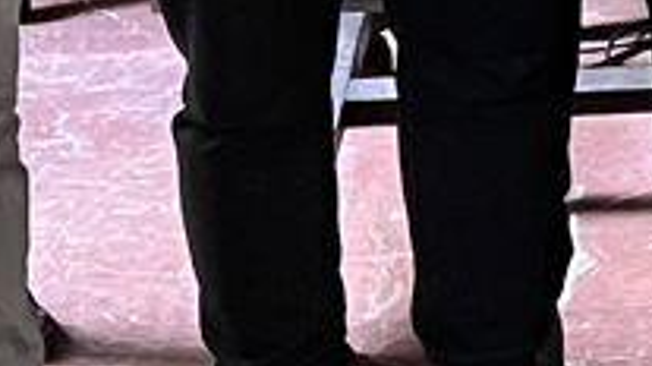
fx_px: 3783
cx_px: 825
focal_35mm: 219
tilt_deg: -12.3
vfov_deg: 5.4
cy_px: -360
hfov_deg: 9.7
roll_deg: +1.7
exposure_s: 1/25
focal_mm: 5.7
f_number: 1.5
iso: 500
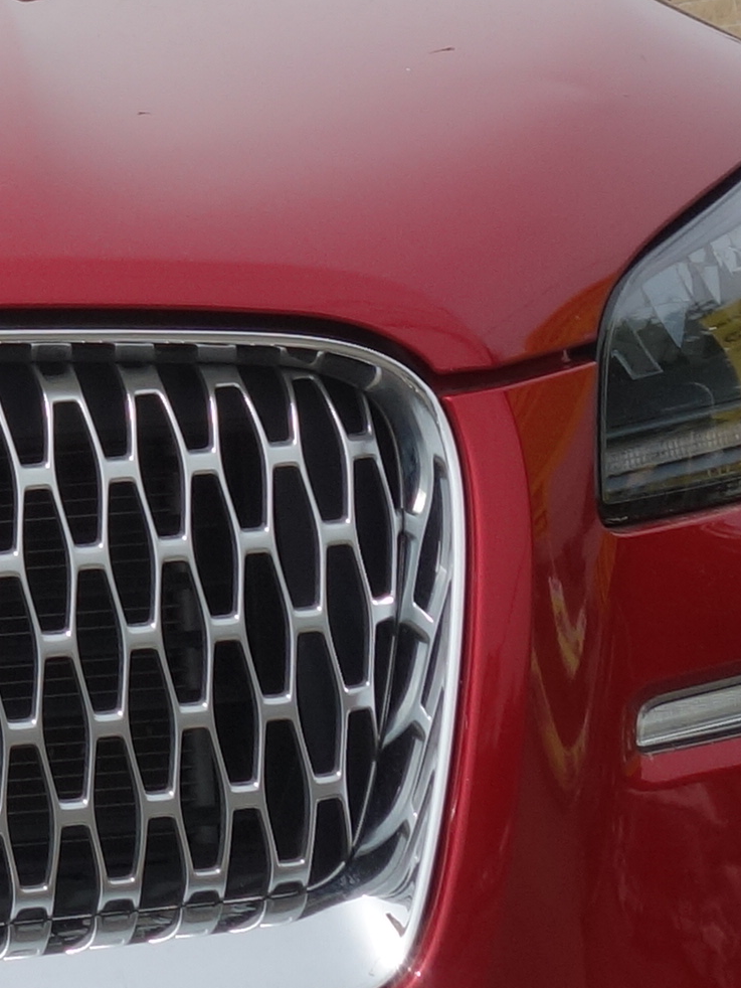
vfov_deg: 12.6
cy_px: -422
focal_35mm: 150
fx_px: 4279
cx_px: -708
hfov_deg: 9.3
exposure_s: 1/640
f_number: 5.6
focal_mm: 10.4
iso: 125
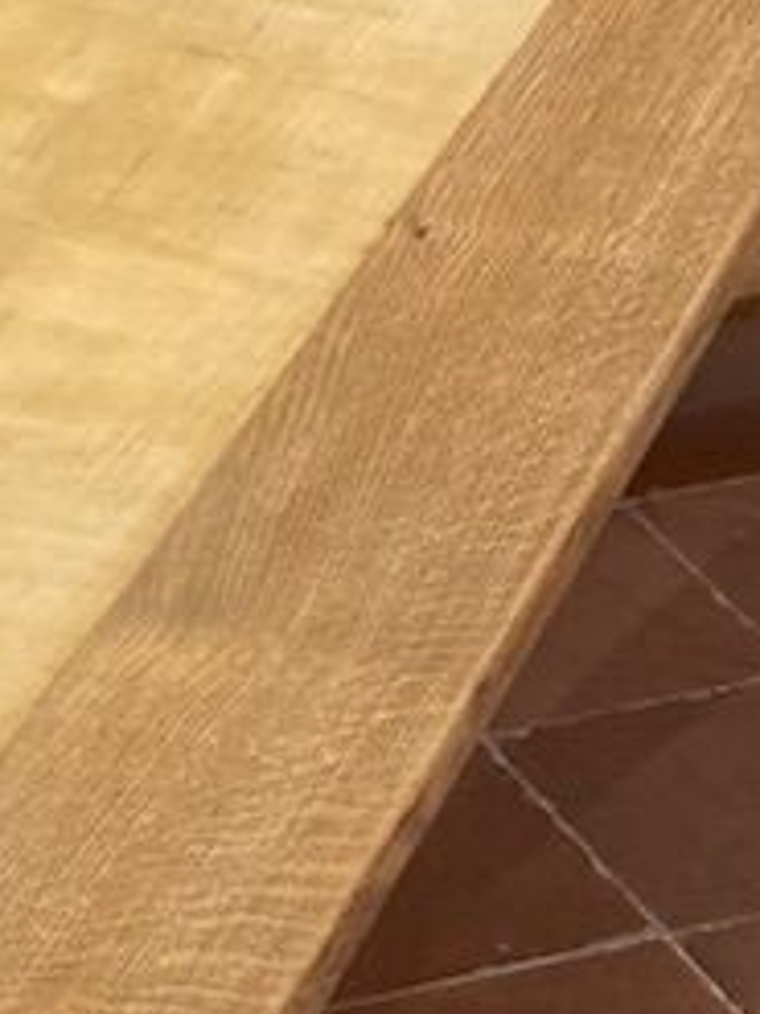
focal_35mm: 145
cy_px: 846
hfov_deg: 9.8
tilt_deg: -33.7
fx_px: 4248
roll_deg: +2.7
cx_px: -472
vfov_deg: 13.5
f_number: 1.8
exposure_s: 1/50
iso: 50
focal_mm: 3.99
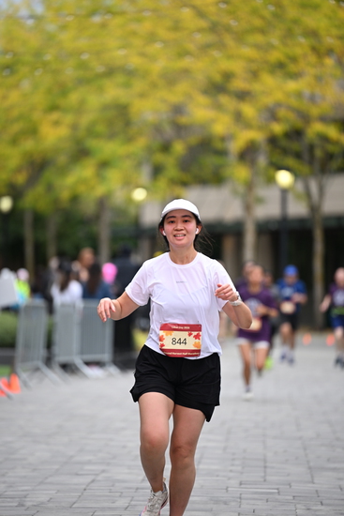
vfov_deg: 10.3
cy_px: 258
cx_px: 172
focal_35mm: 200
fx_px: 2865
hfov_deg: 6.9
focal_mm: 200
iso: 640
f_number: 2.8
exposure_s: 1/2000
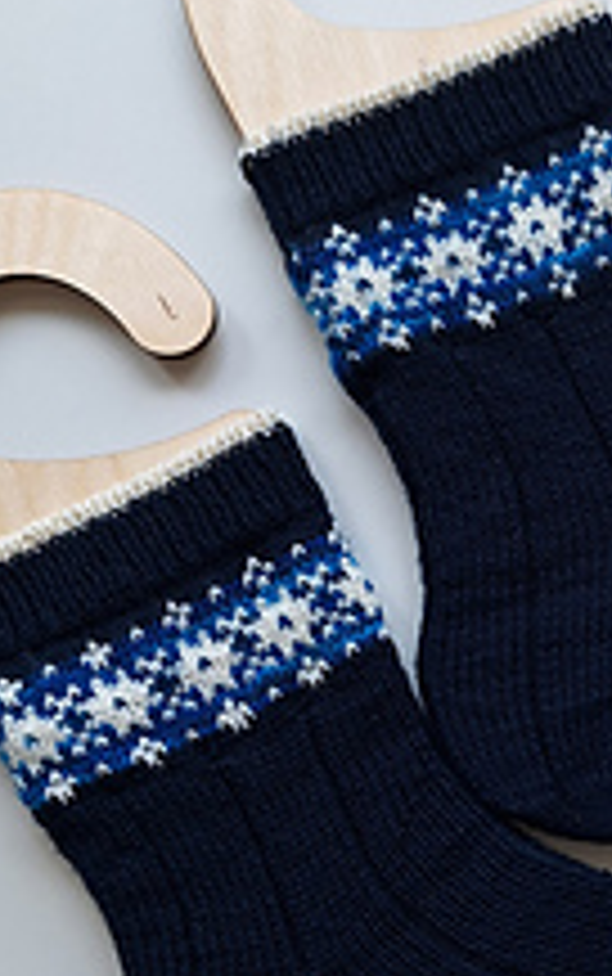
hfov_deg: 22.2
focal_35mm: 56
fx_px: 1491
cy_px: 657
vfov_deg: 35.9
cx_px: 639
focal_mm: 5.54
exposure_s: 1/235
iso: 40
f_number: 1.8
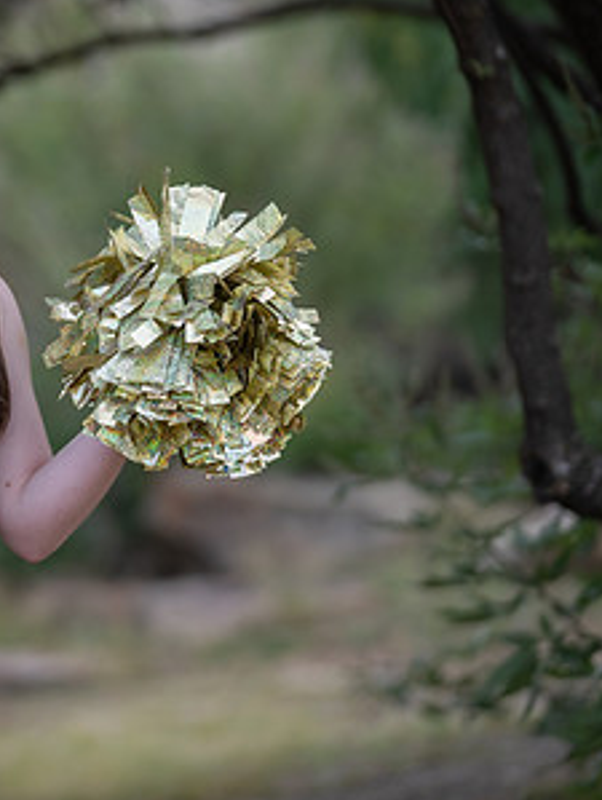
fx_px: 5530
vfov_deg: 8.3
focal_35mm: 239
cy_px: 320
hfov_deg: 6.2
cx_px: -153
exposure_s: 1/320
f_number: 2.8
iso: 160
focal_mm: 125
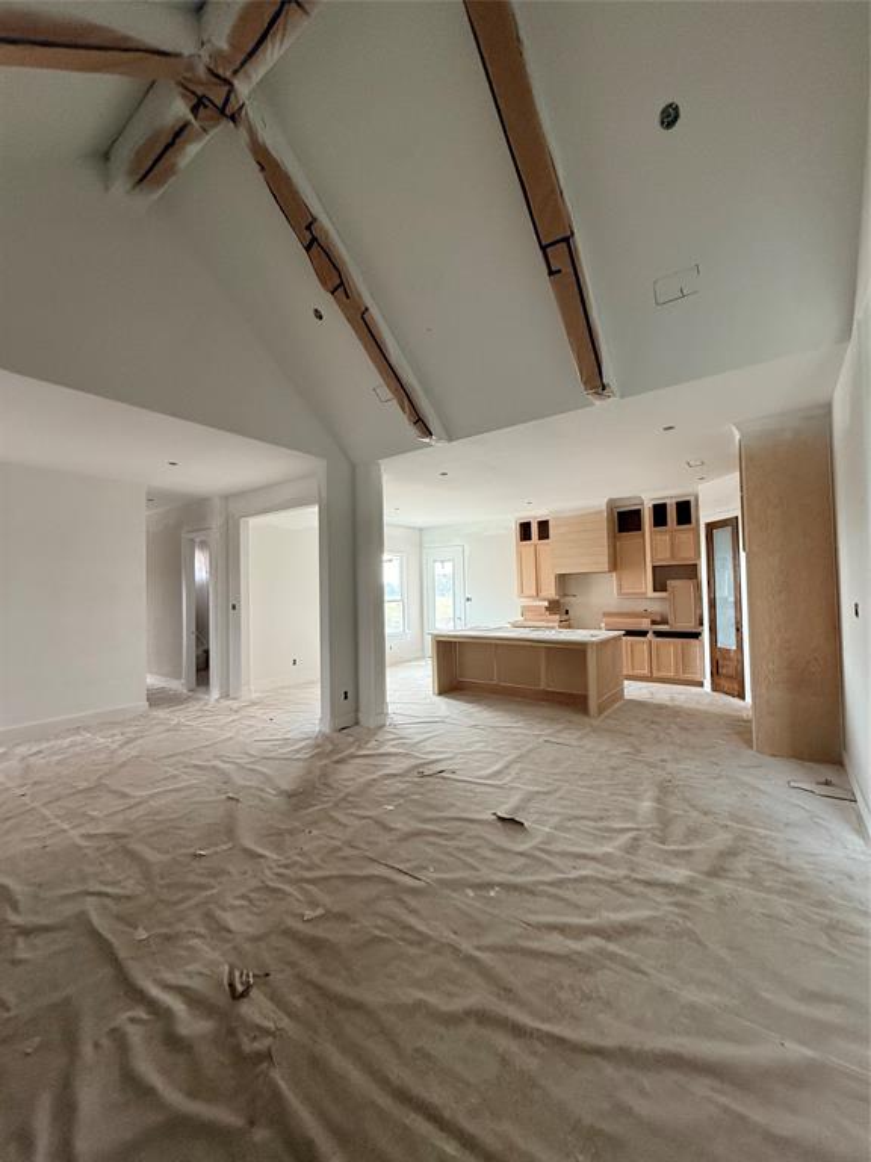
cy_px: 581
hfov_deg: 85.7
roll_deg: +1.4
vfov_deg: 102.1
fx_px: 470
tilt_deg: +2.7
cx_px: 436
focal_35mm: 14
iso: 320
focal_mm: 2.22
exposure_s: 1/99
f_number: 2.2
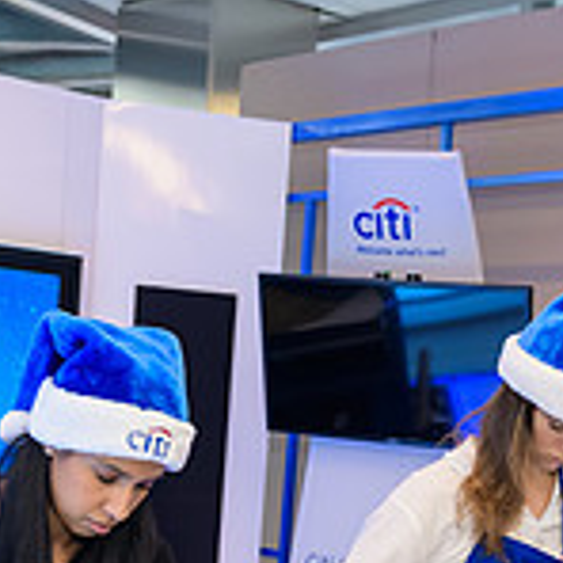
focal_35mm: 90
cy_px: 641
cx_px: 282
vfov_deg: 18.5
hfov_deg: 19.3
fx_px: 1656
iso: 800
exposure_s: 1/125
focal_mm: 27
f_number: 3.2
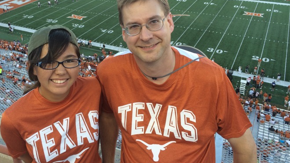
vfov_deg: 30.8
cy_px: 49
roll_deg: +1.3
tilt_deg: -27.7
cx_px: 120
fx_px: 292
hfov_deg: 52.5
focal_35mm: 38
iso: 32
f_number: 2.2
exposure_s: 1/160
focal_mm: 4.15
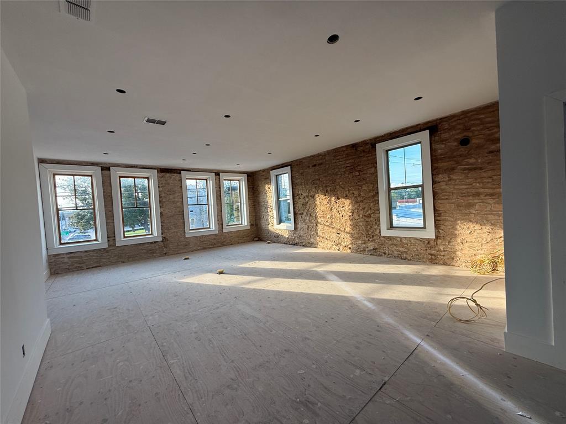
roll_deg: +3.7
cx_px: 283
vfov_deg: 85.7
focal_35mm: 14
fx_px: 229
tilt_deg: -1.3
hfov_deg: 102.1
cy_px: 212
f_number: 2.2
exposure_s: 1/157
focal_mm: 2.22
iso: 64
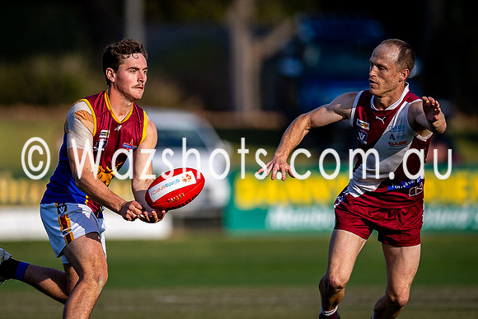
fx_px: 12139
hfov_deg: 2.3
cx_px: 157
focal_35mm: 914
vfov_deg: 1.5
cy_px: 129
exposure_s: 1/1600
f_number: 4
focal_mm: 500
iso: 200
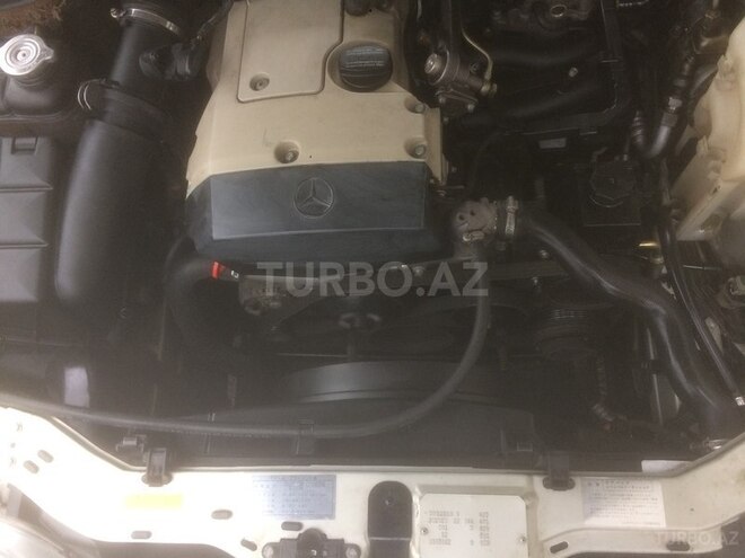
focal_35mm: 29
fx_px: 624
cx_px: 372
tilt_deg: -68.3
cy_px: 279
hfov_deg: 61.7
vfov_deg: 48.2
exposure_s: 1/33
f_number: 2.2
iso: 80
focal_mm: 4.15
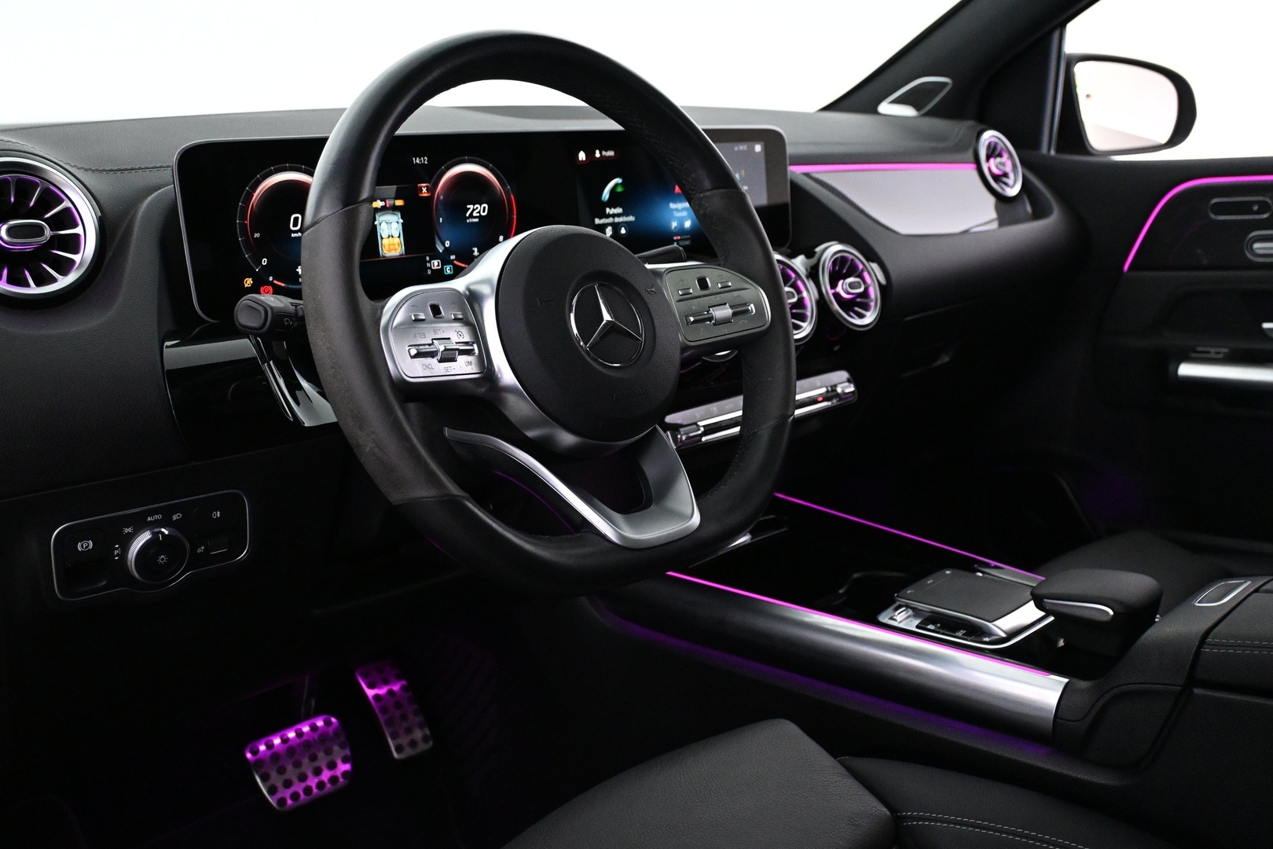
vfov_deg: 39.1
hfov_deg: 56.1
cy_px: 424
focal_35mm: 34
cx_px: 636
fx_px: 1193
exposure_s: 1/60
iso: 4000
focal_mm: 22.5
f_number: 4
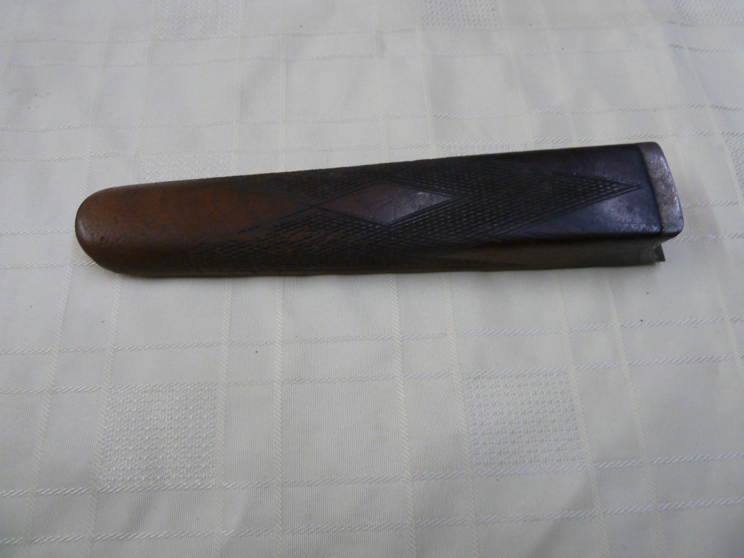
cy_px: 279
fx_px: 537
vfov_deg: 54.9
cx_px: 372
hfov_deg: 69.4
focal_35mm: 25
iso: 200
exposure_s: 1/30
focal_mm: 4.1
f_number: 3.3
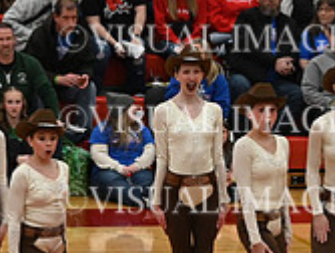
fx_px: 3394
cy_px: 160
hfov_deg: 5.6
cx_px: 349
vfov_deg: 4.3
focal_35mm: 350
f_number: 4
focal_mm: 70
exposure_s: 1/400
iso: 3200
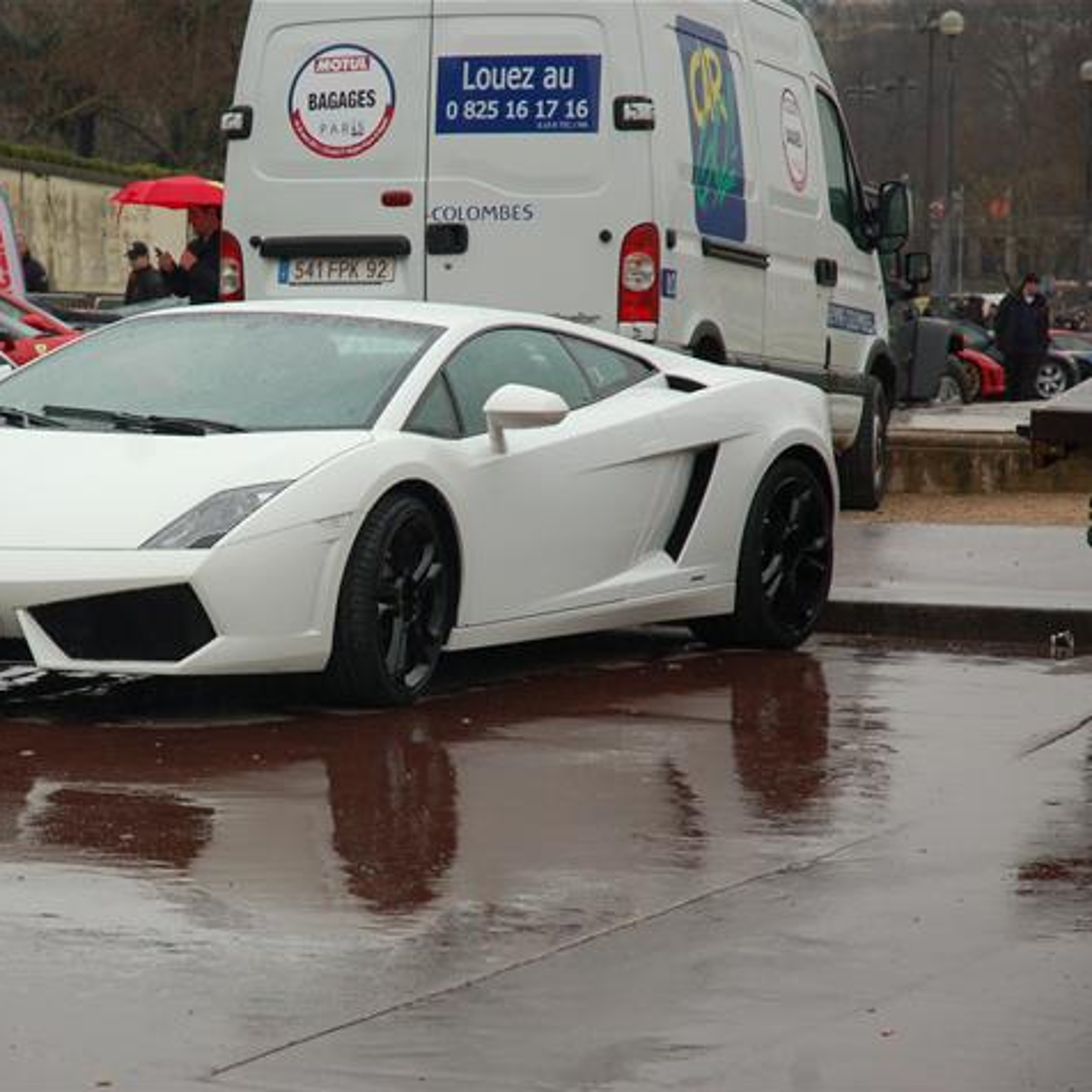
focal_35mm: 135
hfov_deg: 12.9
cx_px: 304
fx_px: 4818
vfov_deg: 12.9
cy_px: 548
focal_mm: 70
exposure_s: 1/125
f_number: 4.5
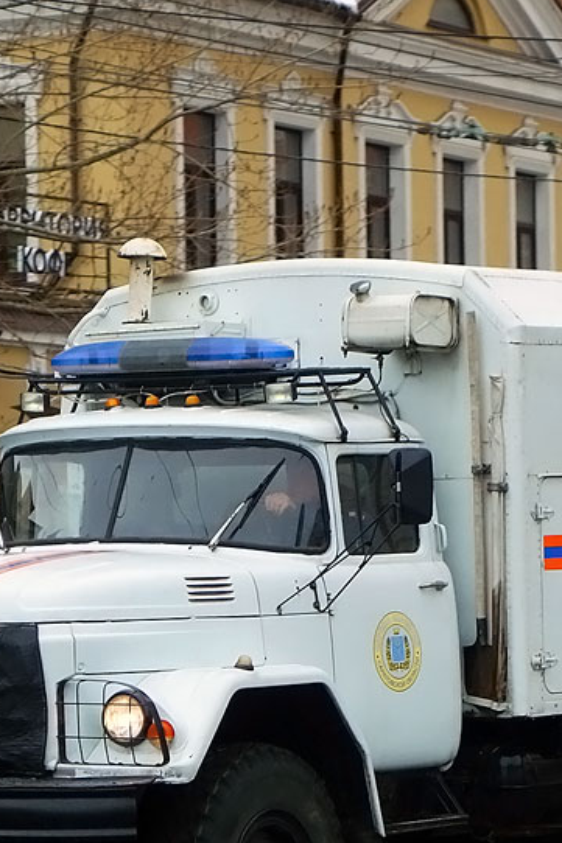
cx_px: 276
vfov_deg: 11.7
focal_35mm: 175
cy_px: 523
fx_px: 4100
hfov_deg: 7.8
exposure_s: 1/500
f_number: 4.5
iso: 500
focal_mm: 29.49
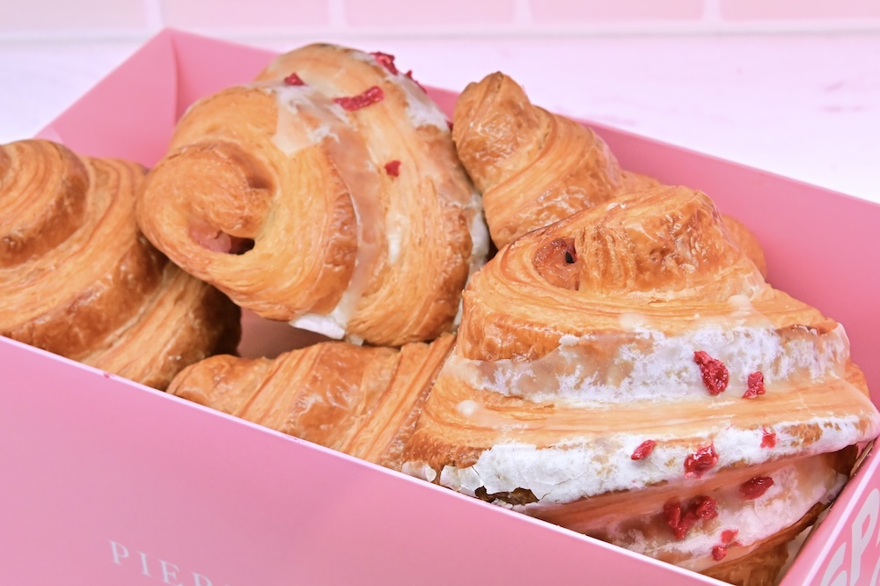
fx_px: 2199
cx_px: 440
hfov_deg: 22.6
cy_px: 293
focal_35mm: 90
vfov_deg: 15.2
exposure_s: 1/250
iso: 4000
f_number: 10
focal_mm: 60
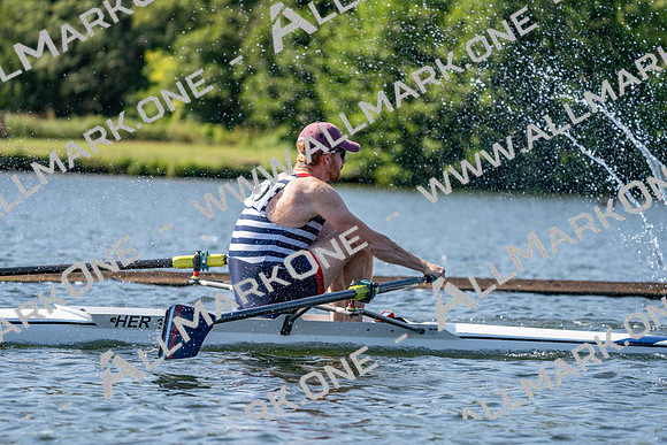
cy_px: 222
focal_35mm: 234
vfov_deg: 5.9
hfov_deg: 8.8
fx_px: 4336
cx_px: 334
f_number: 5.6
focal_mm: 234
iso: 320
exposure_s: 1/1600
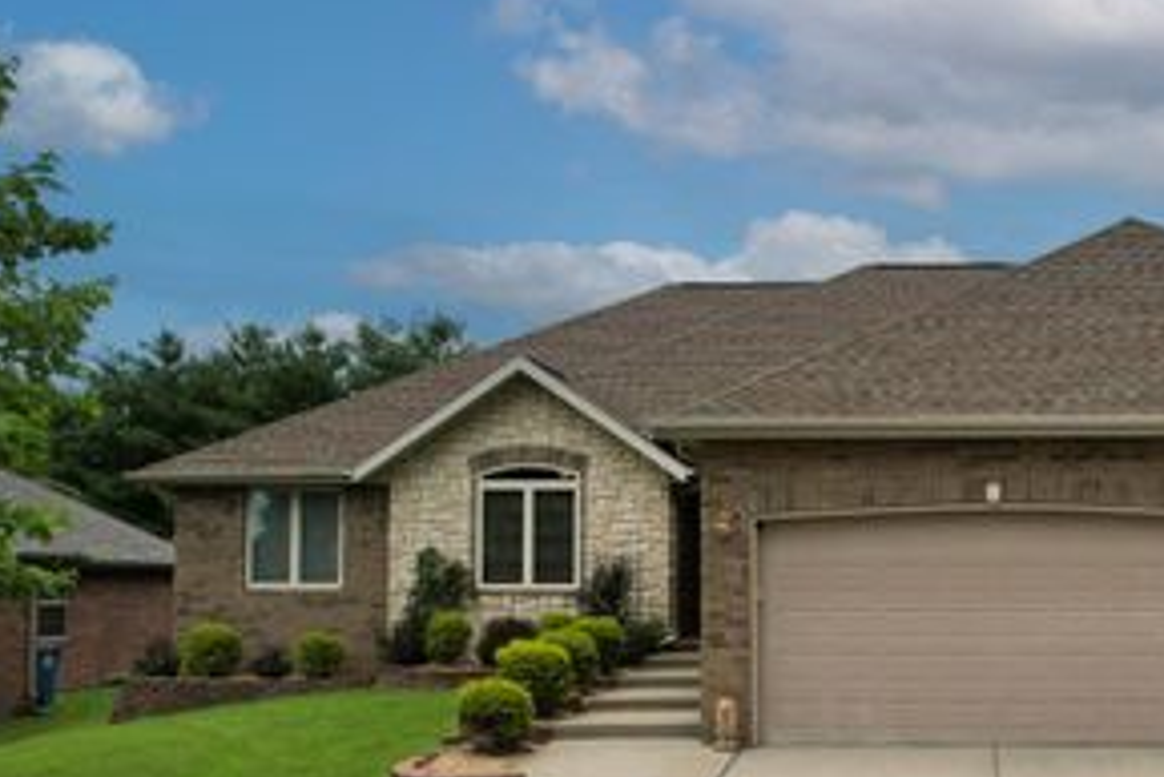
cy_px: 558
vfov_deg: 34.5
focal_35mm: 38
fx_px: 1229
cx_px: 926
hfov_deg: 47.9
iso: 140
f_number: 2.8
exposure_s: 1/2500
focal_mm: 8.38
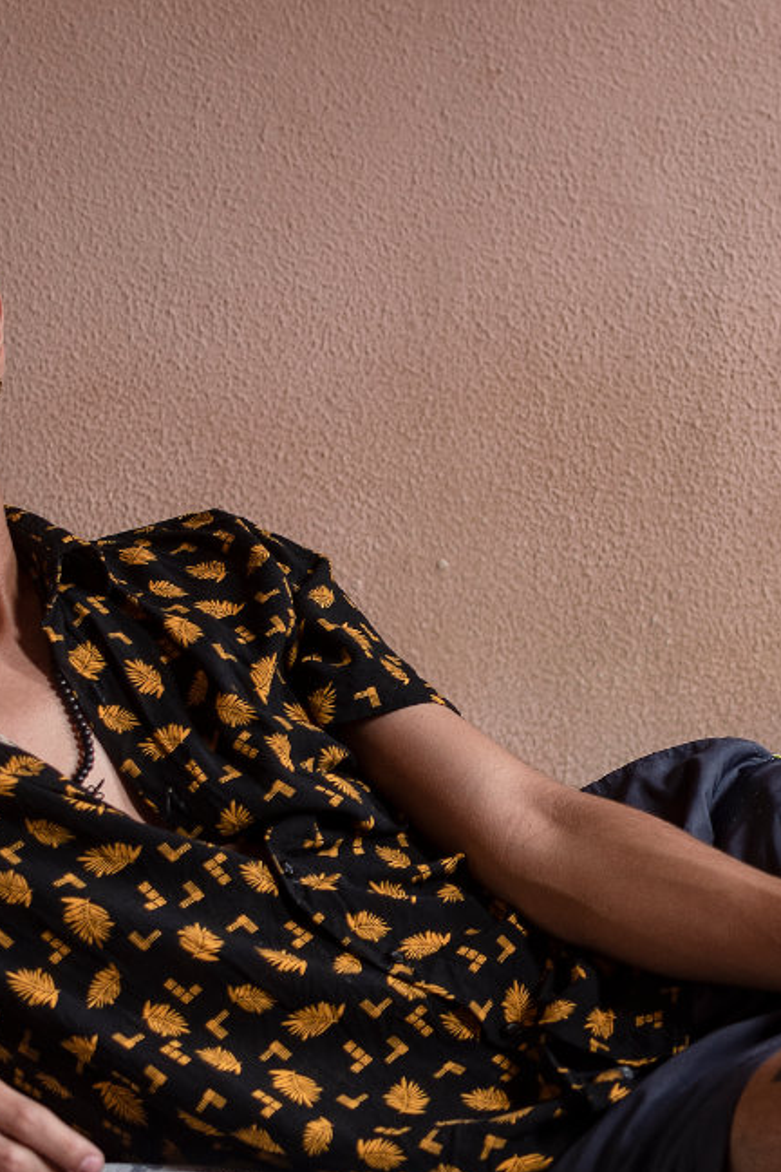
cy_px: 656
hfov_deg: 16.3
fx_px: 2636
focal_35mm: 81
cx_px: 868
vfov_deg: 25.0
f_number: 2.8
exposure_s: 1/90
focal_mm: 35
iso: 71
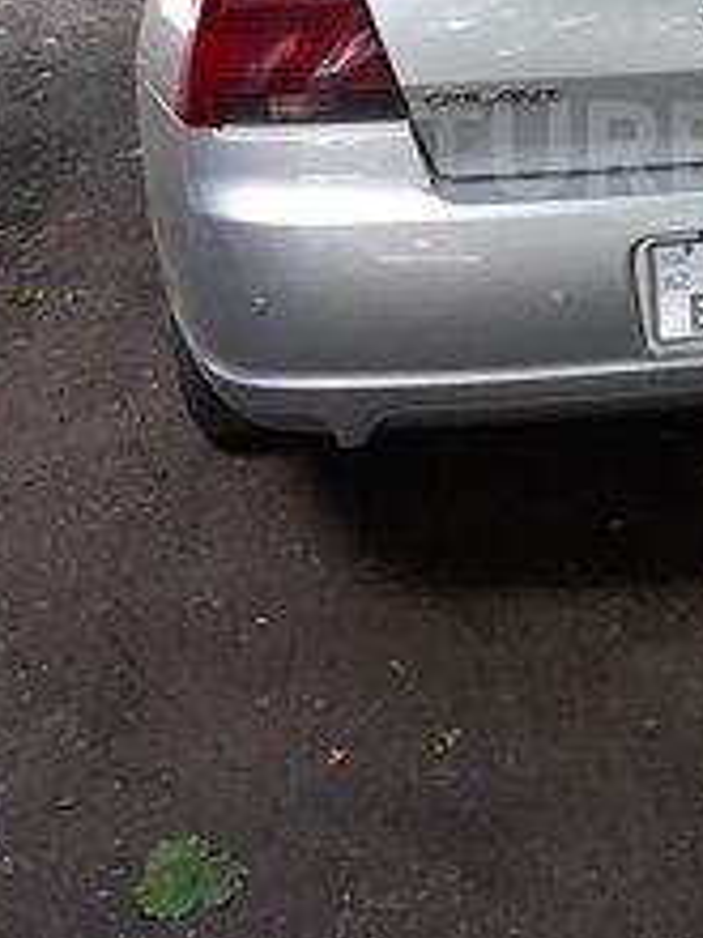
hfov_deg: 22.9
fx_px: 1652
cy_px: 149
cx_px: 737
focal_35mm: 61
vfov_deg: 30.7
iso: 80
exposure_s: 1/100
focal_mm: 3.71
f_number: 1.7
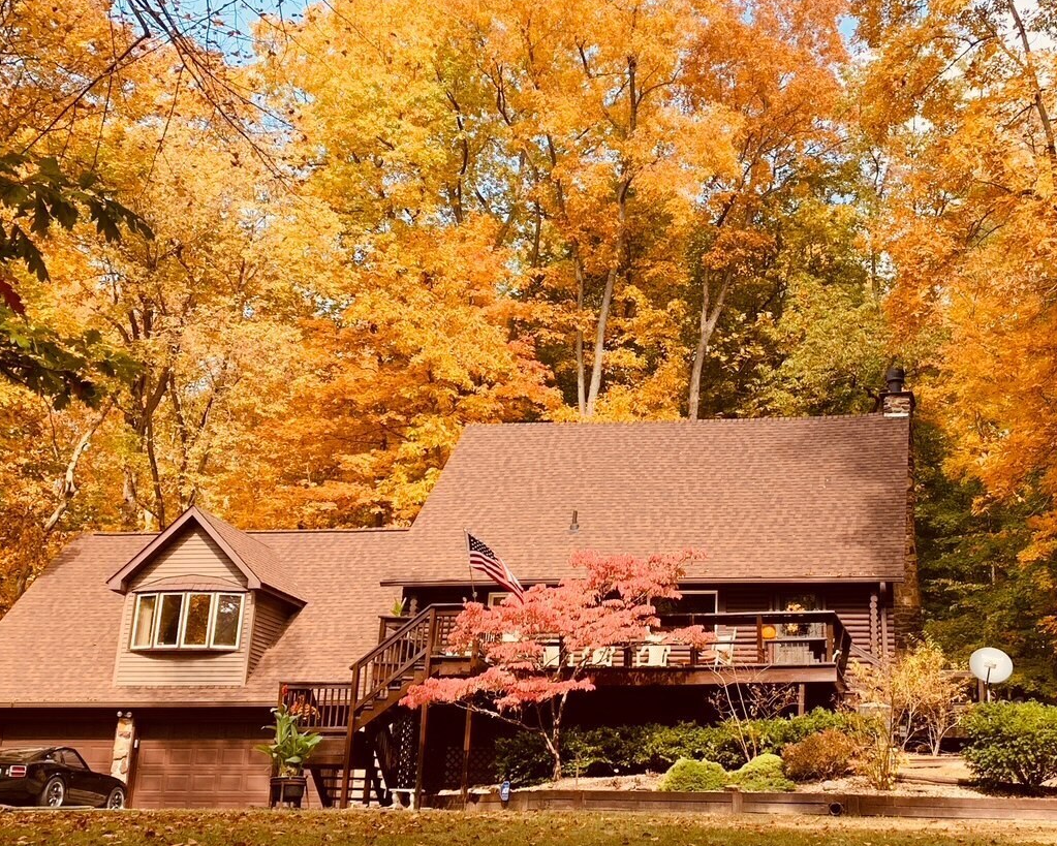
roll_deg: -1.2
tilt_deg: +16.9
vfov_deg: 30.3
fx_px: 1565
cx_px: 694
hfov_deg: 37.0
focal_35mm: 50
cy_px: 398
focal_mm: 4.25
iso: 25
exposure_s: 1/388
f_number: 1.8
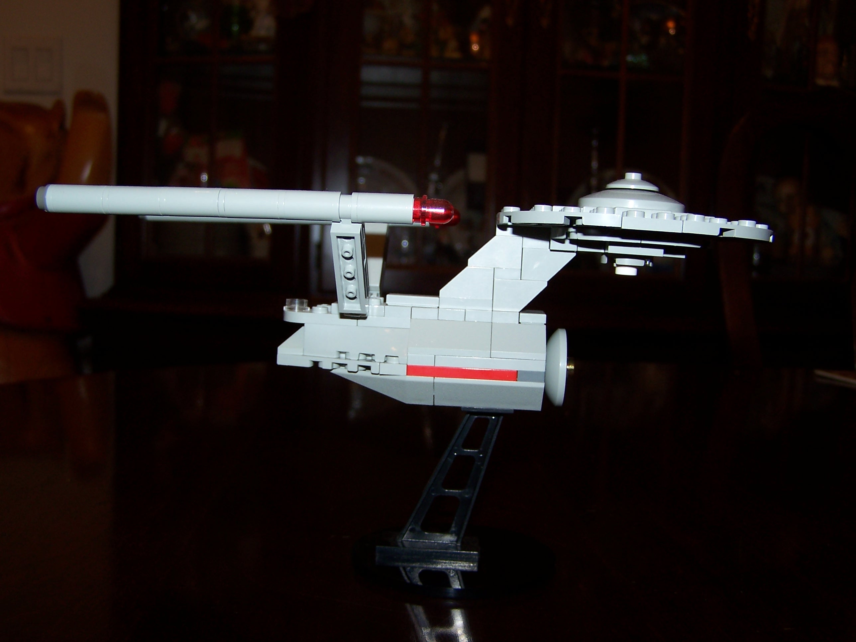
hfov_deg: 49.0
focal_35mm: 38
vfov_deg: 37.7
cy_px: 321
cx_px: 428
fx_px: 940
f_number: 2.8
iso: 80
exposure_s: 1/60
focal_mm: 6.3
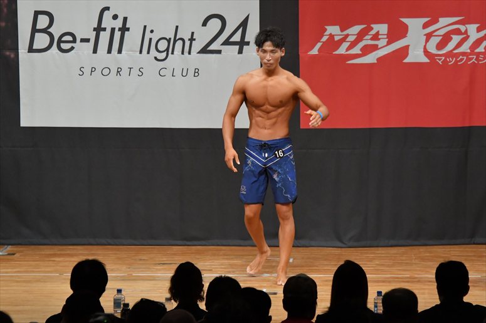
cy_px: 162
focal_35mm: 240
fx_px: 3238
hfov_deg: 8.6
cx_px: 243
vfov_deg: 5.7
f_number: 5.6
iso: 6400
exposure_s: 1/400
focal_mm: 160
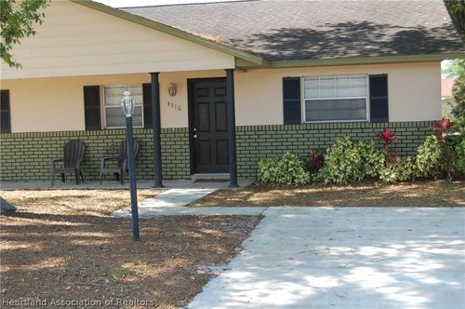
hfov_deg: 35.1
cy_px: 154
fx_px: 735
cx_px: 232
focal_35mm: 57
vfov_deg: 23.7
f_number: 6.3
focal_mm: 38
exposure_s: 1/160
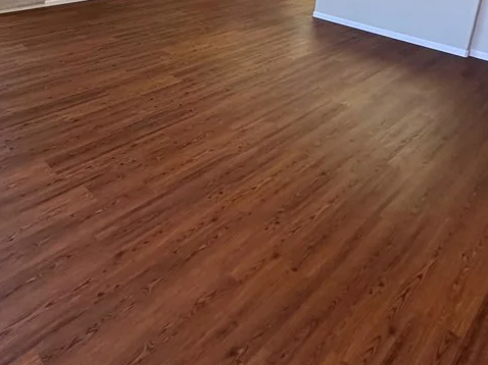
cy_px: 10
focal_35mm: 30
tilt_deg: -15.1
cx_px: 166
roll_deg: -2.2
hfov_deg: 58.8
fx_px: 423
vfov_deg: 41.4
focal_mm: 2.22
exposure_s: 1/60
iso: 400
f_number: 2.2
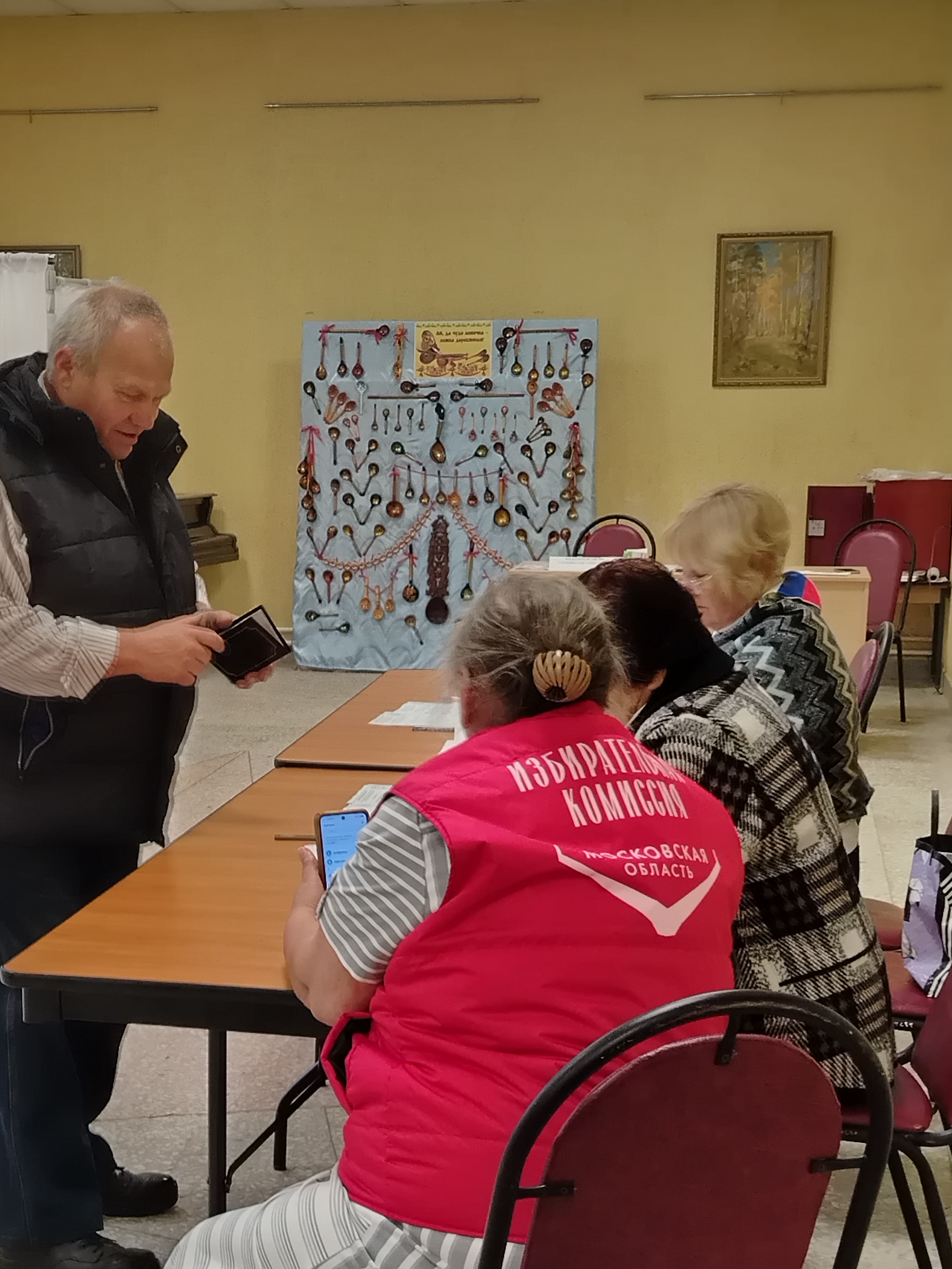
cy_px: 861
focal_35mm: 63
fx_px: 2310
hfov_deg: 23.1
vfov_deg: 30.5
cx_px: 259
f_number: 1.75
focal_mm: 5.25
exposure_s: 1/40
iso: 566
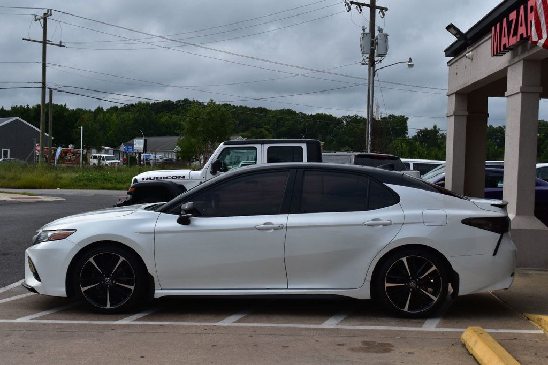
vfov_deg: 26.5
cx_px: 274
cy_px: 182
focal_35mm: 51
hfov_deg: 38.9
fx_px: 776
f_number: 11
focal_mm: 34
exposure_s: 1/500
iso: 280
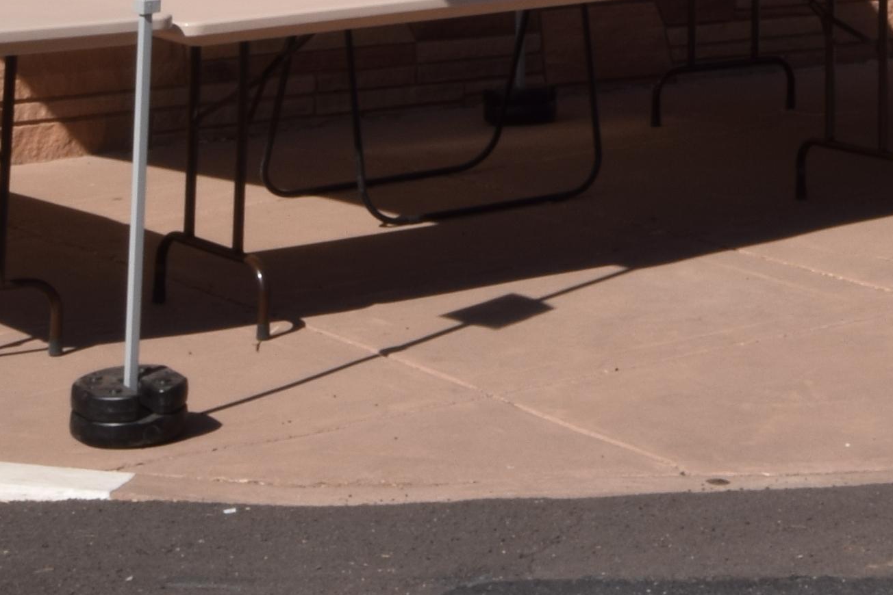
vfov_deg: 9.1
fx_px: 3424
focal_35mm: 138
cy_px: -770
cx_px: 1287
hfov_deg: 14.0
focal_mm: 20
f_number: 22
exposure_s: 1/60
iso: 100
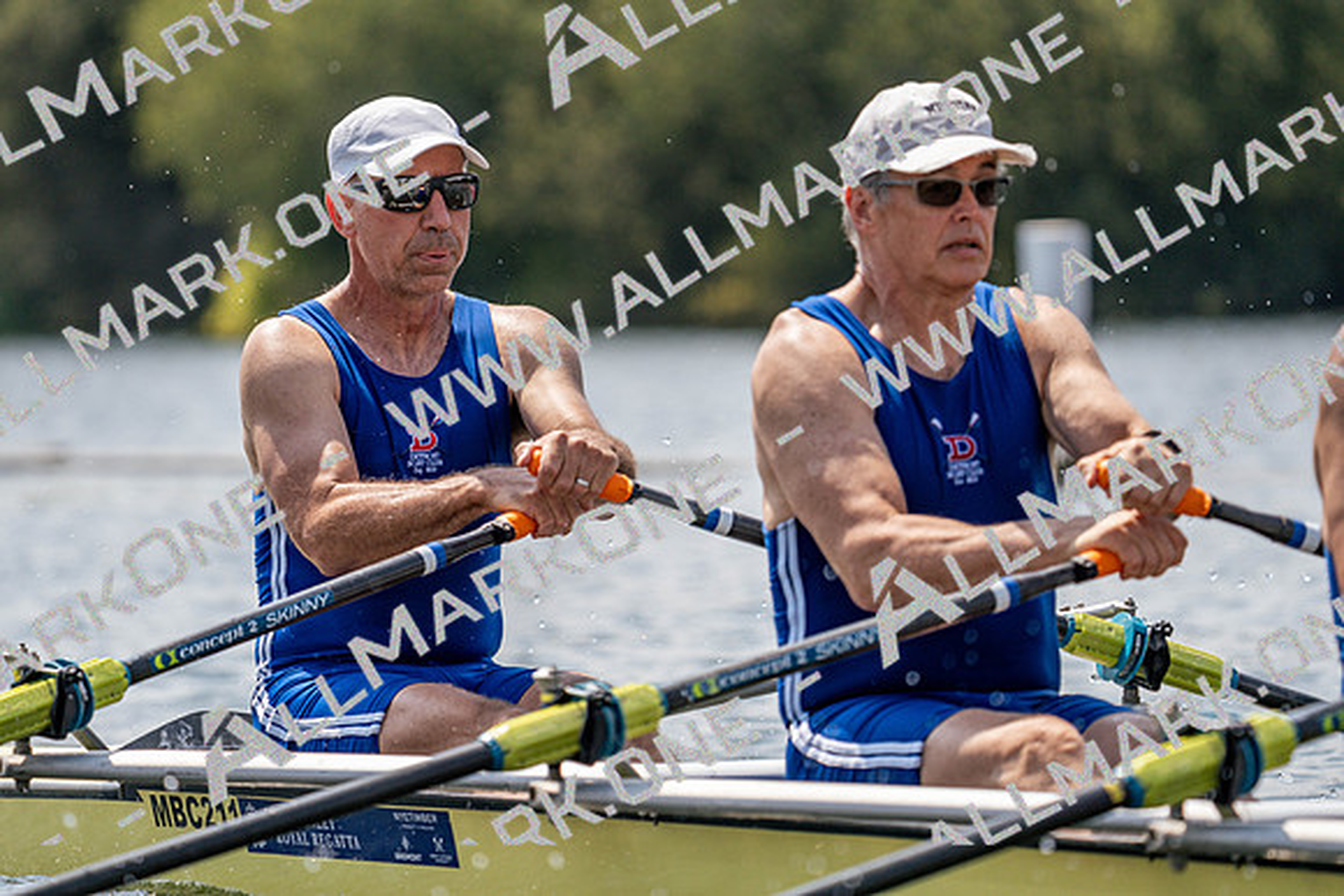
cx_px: 672
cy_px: 448
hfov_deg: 6.0
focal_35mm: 341
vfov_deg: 4.0
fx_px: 12733
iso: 200
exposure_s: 1/1600
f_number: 6.3
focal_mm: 341
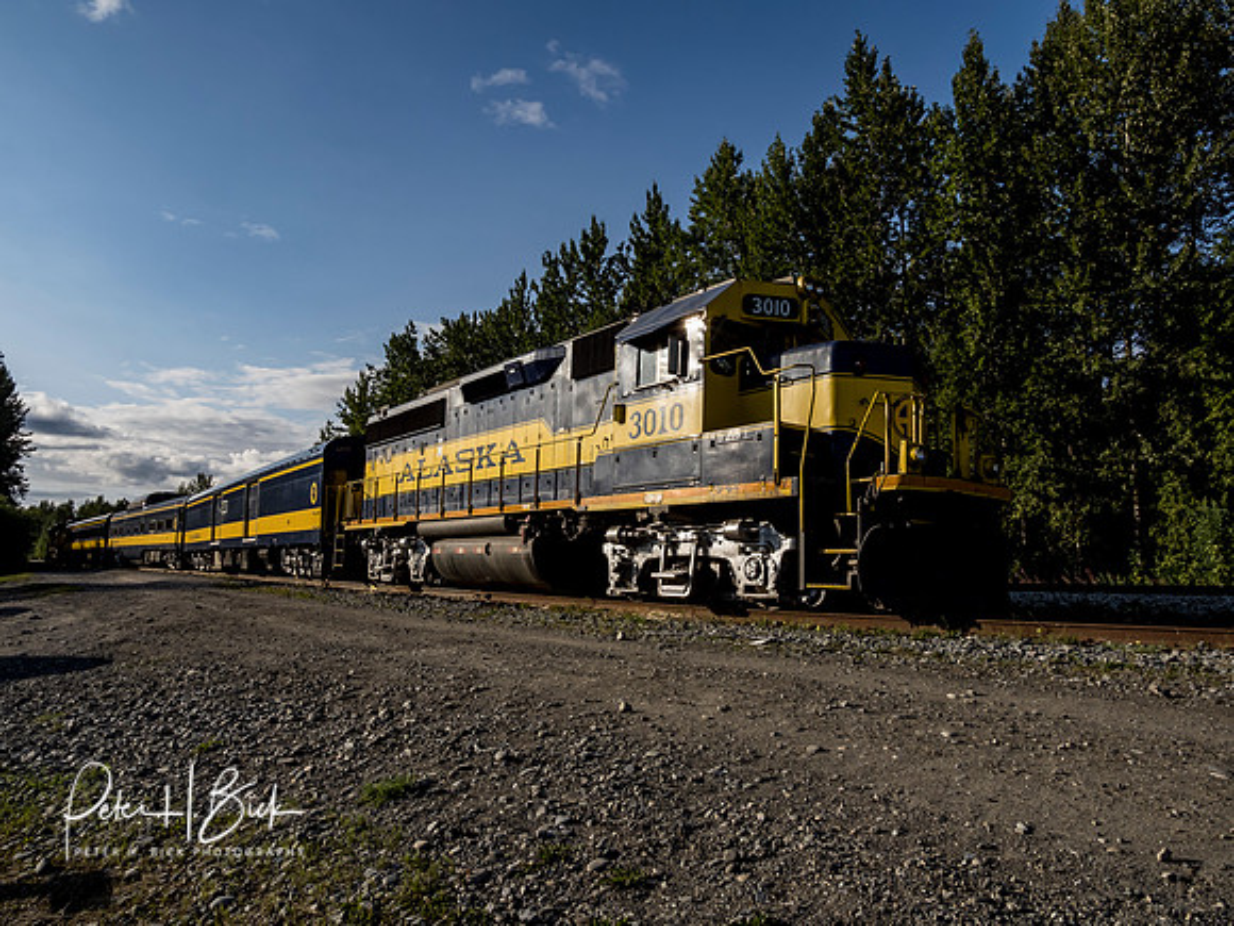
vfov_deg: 56.8
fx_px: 856
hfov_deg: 71.6
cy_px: 463
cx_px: 617
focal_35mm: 24
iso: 400
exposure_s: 1/500
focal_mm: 12
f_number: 11
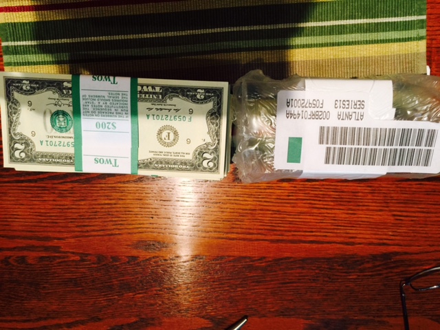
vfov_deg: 48.2
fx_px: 369
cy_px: 165
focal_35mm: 29
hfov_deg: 61.7
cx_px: 220
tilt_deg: -82.2
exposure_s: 1/30
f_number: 2.2
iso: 50
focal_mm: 4.15
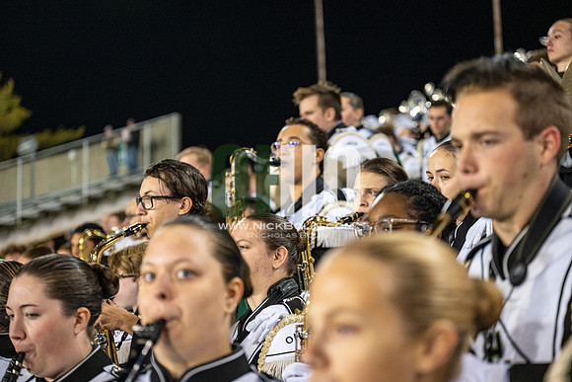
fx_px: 1112
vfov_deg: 19.5
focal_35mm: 70
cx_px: 286
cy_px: 191
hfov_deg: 28.8
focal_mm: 70
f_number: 3.2
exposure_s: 1/500
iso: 2000
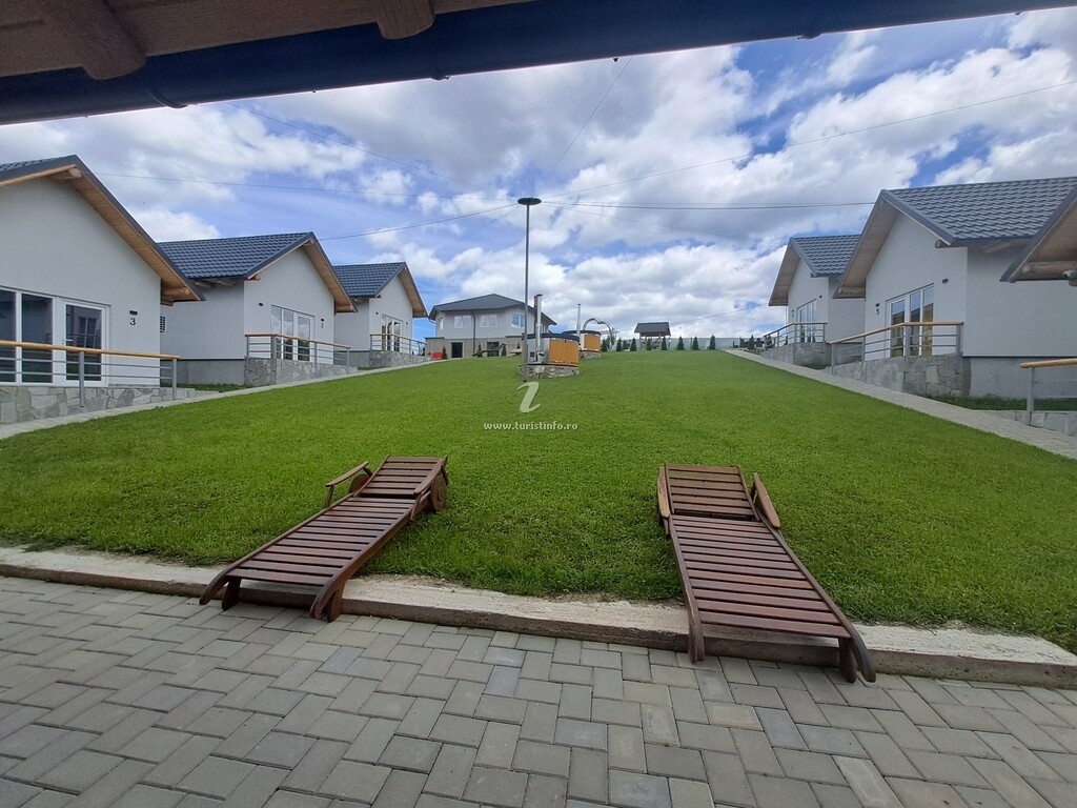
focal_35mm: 13
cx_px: 538
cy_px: 404
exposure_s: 1/1876
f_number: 2.2
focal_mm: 1.42
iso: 40
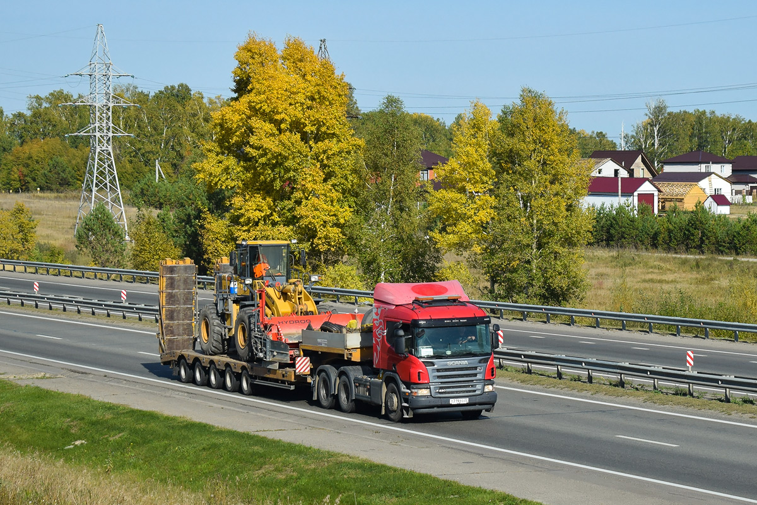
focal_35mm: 82
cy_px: 252
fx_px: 1735
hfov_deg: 24.6
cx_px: 378
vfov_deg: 16.6
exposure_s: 1/1250
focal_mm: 55
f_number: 5.6
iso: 200
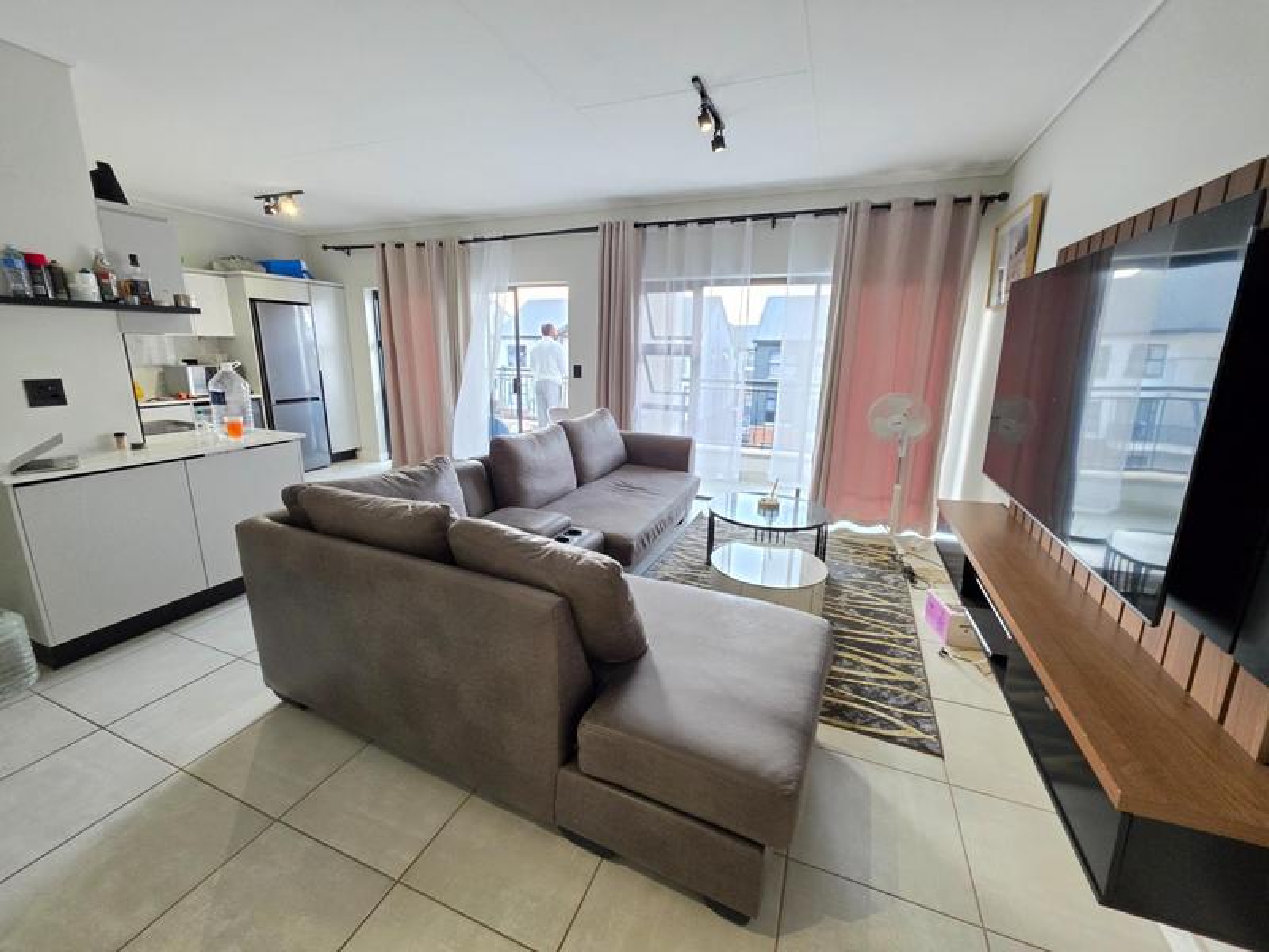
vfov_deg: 89.9
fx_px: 477
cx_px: 634
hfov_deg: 106.2
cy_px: 476
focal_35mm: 13
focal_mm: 2.2
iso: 125
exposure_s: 1/100
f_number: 1.9
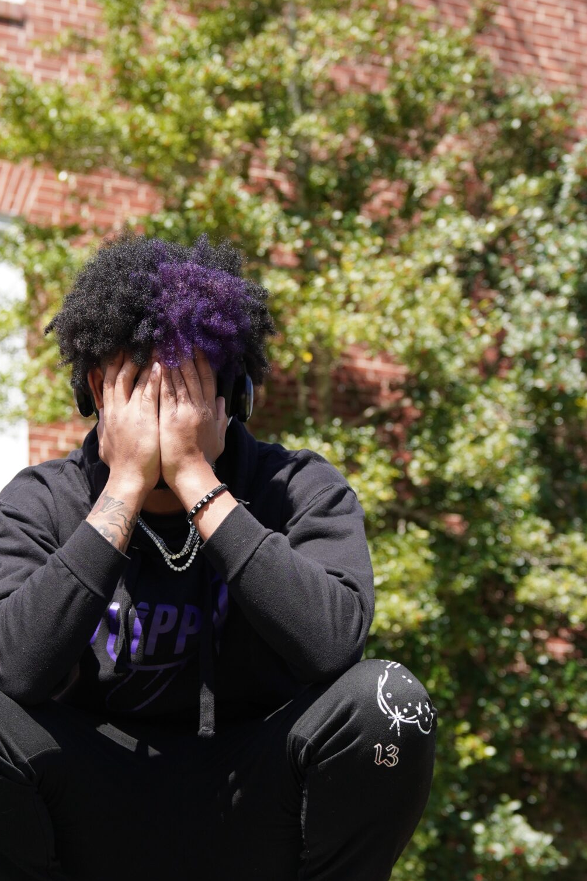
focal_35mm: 107
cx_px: 125
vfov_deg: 19.0
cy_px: 578
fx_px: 2616
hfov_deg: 12.8
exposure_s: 1/750
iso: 125
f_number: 2.8
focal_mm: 42
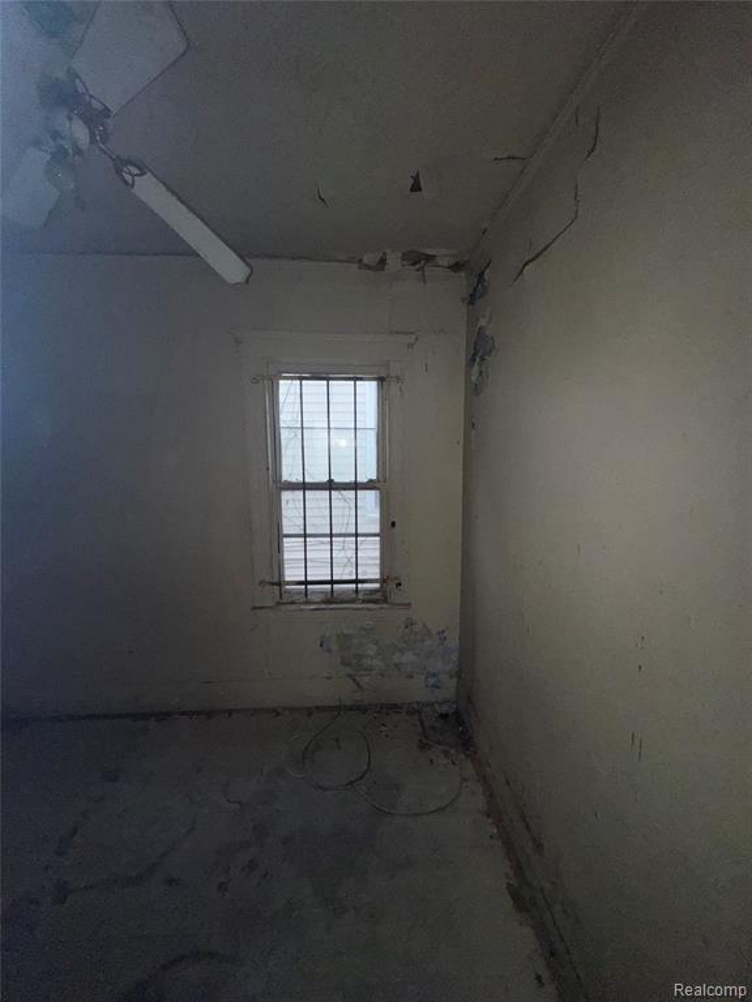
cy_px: 501
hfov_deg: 85.7
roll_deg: +1.2
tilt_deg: -7.7
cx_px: 376
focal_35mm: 14
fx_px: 406
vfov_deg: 102.1
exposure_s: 1/122
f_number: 2.2
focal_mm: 2.22
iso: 64
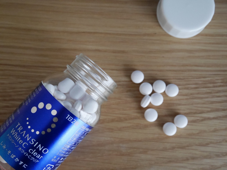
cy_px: 85
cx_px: 114
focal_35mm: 34
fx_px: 223
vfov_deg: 41.8
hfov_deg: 54.0
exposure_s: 1/30
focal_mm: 17
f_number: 4
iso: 3200
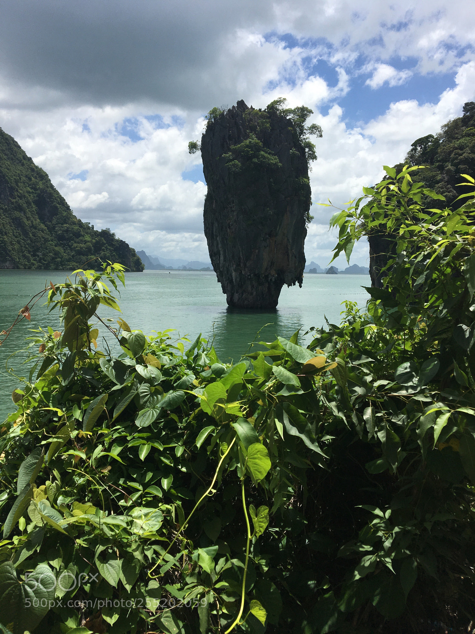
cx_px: 238
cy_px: 317
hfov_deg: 48.2
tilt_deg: -5.5
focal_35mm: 29
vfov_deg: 61.7
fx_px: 531
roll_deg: -1.8
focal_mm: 4.15
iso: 25
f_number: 2.2
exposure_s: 1/3846
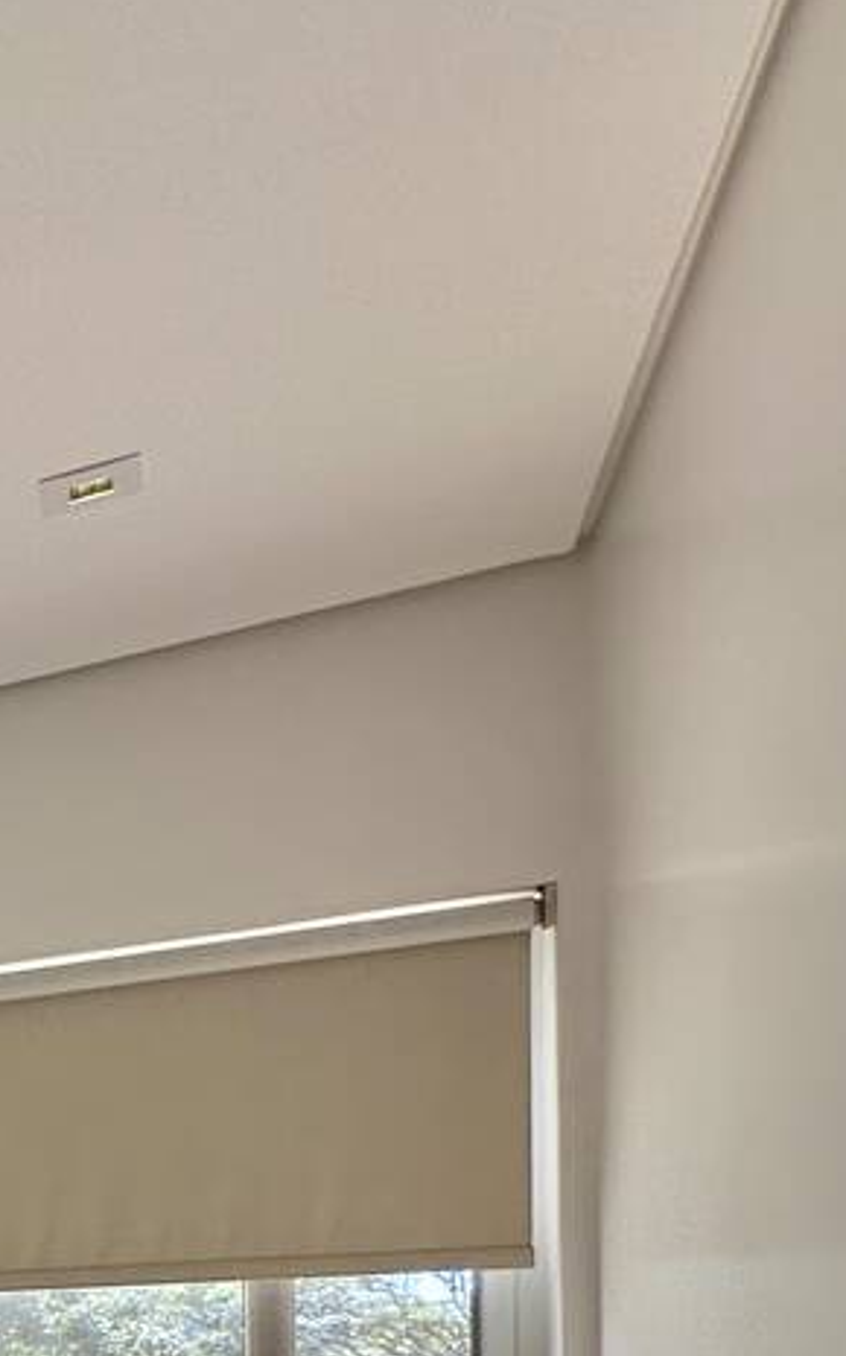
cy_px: 1417
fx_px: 1700
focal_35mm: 46
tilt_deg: +0.7
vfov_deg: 37.8
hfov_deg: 15.7
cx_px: -1123
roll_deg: -0.2
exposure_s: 1/143
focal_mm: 2.22
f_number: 2.2
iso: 40
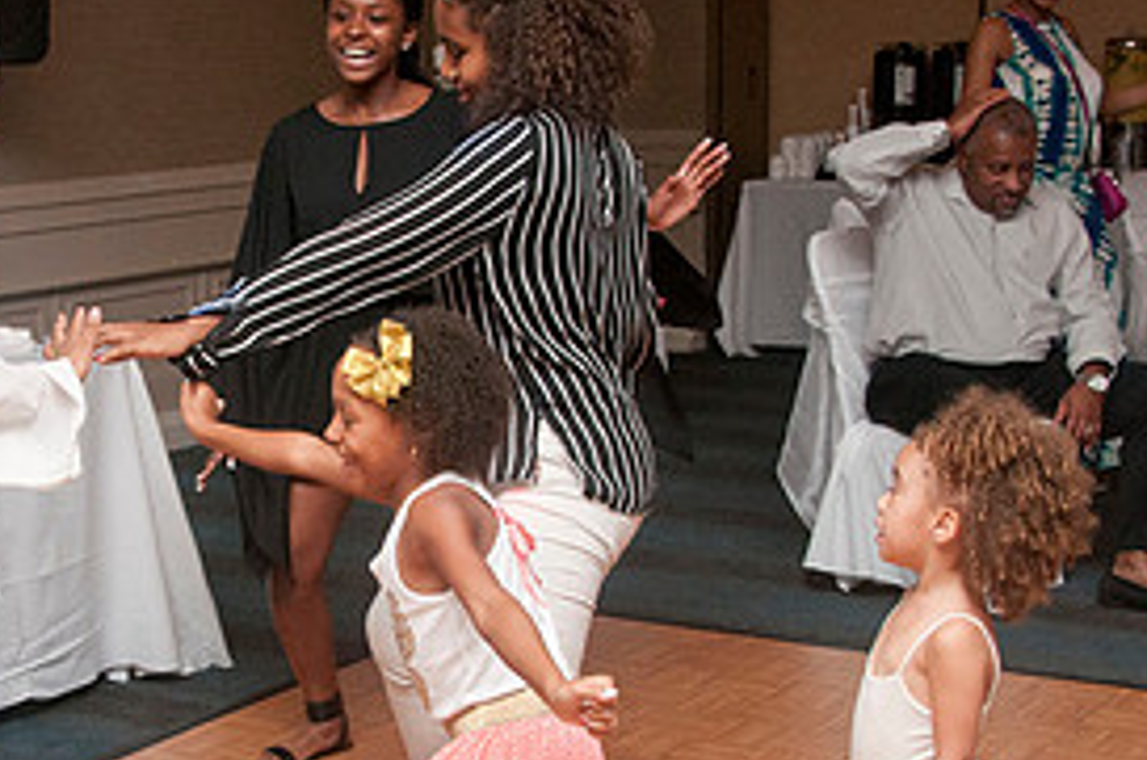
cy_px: 481
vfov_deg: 19.3
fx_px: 2226
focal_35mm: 70
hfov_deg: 28.5
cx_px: 281
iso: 800
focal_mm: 22
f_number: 5.6
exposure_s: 1/125
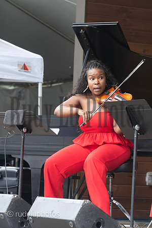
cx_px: 76
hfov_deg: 7.6
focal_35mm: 180
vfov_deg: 11.4
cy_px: 114
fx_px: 1140
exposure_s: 1/250
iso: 1600
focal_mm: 180
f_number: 8
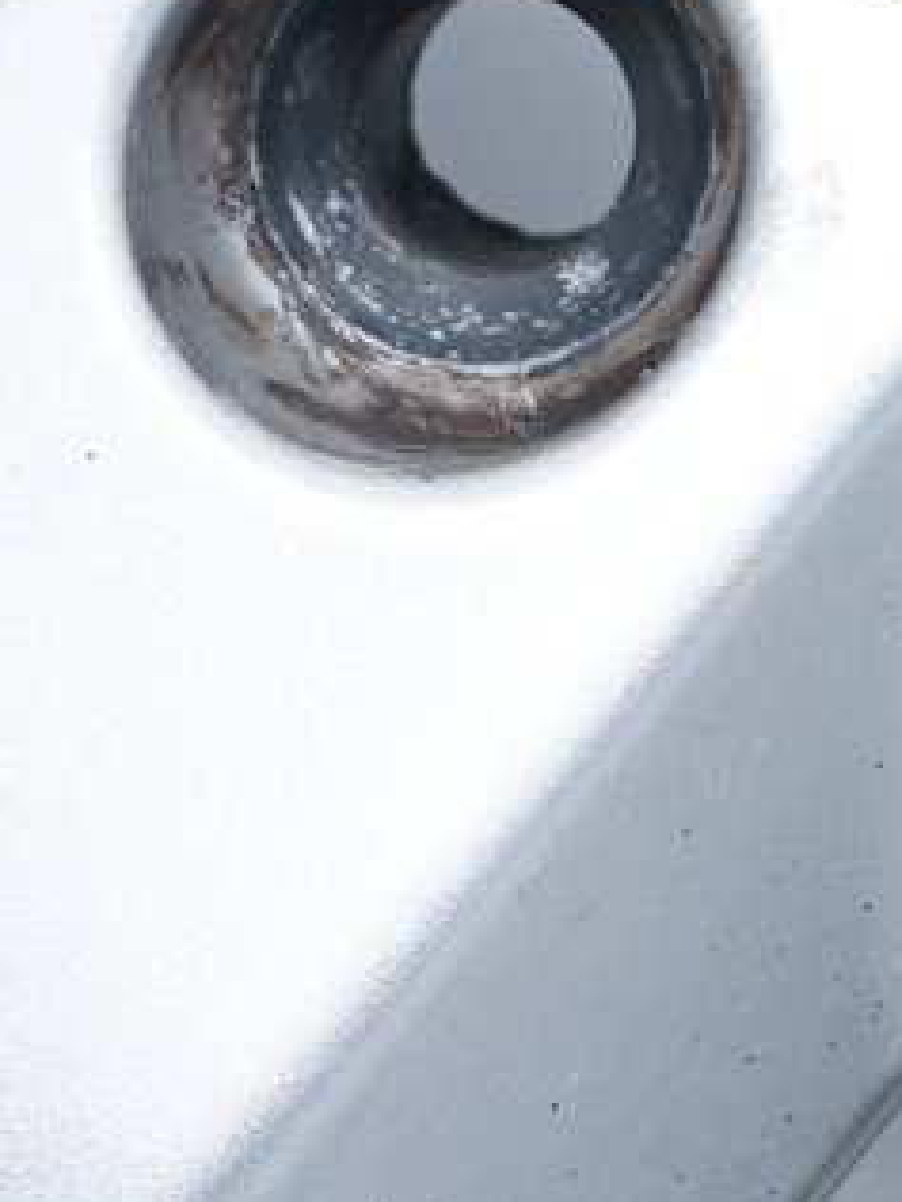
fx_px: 6288
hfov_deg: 8.0
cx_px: 1370
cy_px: -668
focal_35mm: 181
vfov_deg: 10.5
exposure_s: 1/100
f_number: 7.1
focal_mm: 31
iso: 250
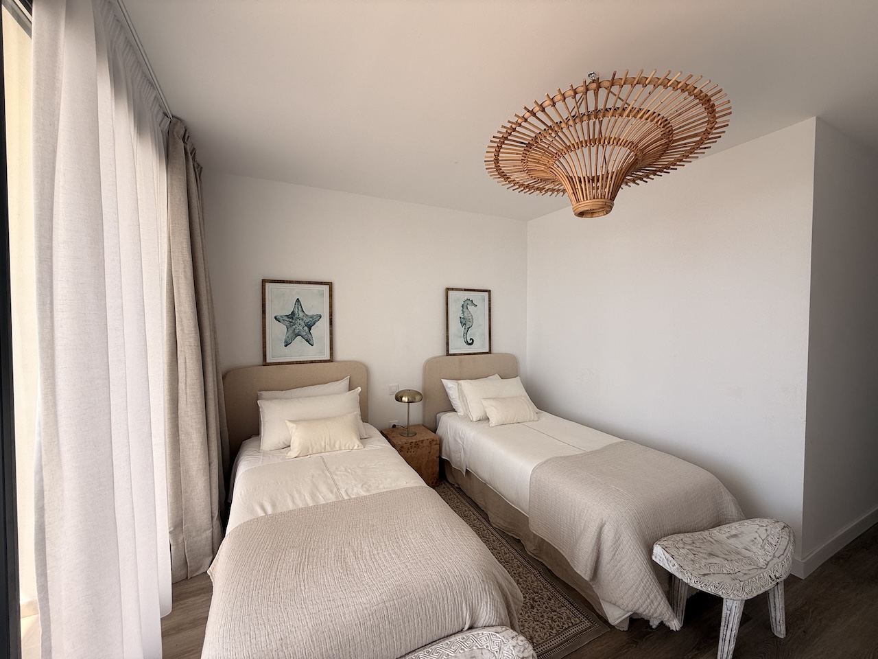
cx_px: 439
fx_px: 355
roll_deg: +0.1
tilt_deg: -1.7
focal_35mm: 14
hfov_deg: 102.1
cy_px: 330
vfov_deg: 85.7
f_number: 2.2
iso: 50
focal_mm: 2.22
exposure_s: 1/324
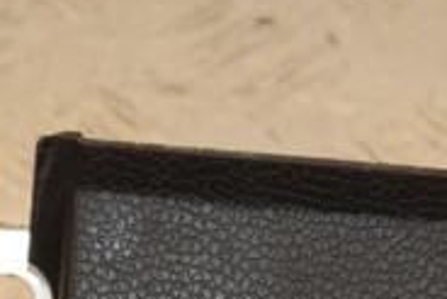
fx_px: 5165
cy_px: 335
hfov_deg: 5.0
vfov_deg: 3.3
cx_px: 340
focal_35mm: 416
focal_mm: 85
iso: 800
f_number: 6.3
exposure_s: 1/200
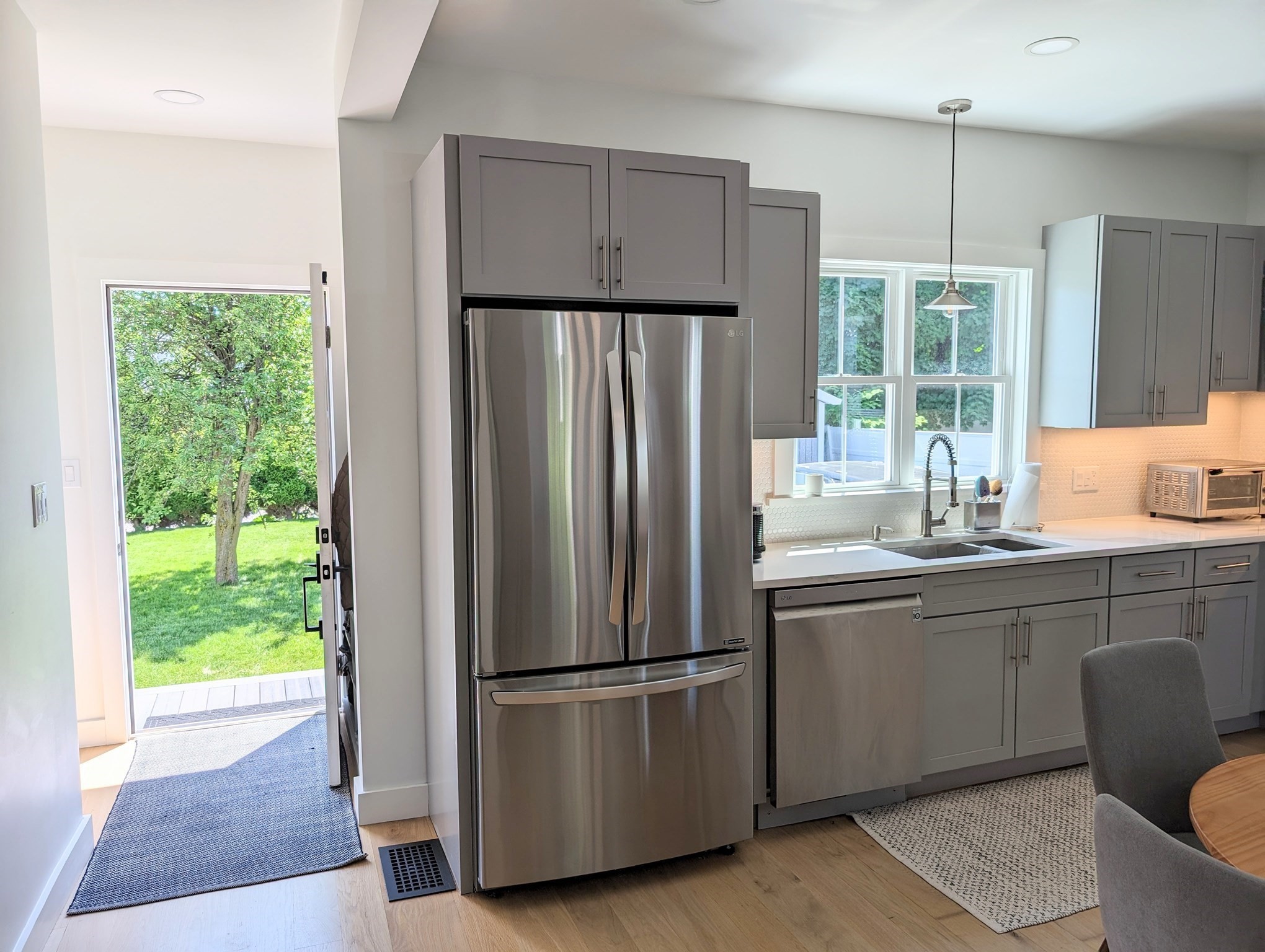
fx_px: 878
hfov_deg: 71.5
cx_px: 632
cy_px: 476
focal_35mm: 24
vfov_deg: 56.9
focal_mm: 6.9
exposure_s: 1/294
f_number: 1.68
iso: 19
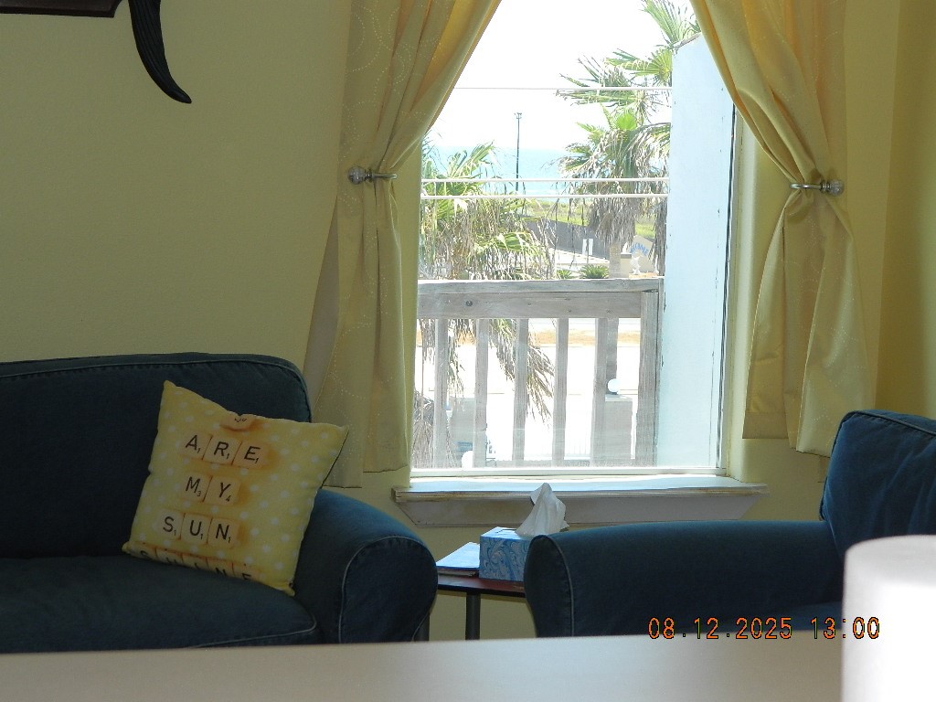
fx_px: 2271
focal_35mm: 84
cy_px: 351
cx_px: 468
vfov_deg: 17.6
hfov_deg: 23.3
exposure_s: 1/160
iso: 110
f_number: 4.2
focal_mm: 15.1
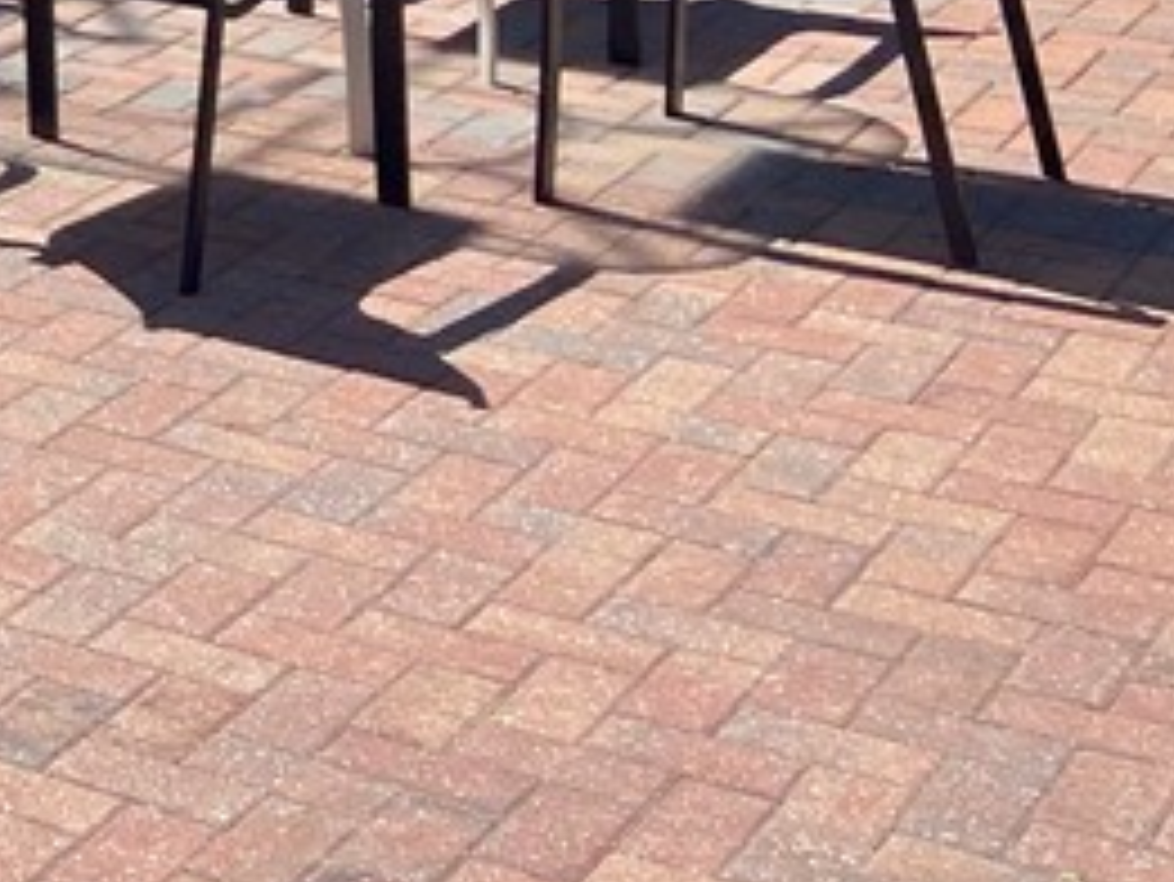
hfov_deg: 16.4
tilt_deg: -6.7
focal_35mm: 102
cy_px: -500
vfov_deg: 13.5
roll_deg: +2.3
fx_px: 3461
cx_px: -882
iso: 32
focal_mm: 4.25
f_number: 1.8
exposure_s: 1/2222
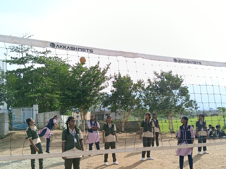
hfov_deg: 47.9
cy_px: 84
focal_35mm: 39
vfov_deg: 36.8
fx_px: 255
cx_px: 113
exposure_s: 1/342
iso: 50
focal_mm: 3.98
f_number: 1.8
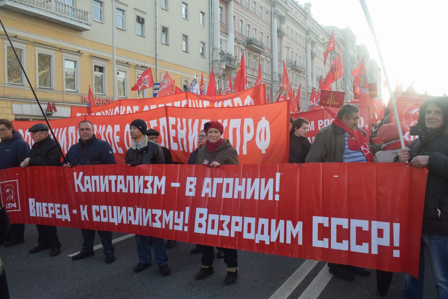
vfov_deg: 43.6
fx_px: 373
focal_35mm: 30
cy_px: 150
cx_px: 224
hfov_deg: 61.9
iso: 400
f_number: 8
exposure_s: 1/250
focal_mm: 20
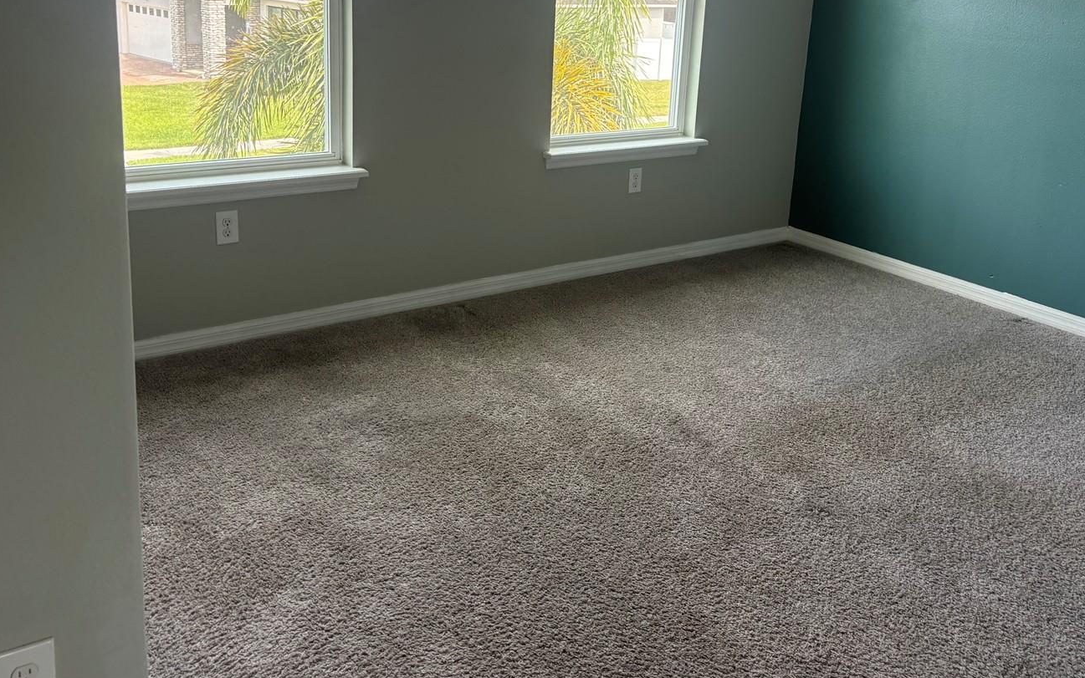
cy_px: 199
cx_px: 598
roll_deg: -3.3
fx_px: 1006
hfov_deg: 56.6
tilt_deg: -12.9
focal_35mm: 34
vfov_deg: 36.7
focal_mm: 5.96
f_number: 1.6
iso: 80
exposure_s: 1/121
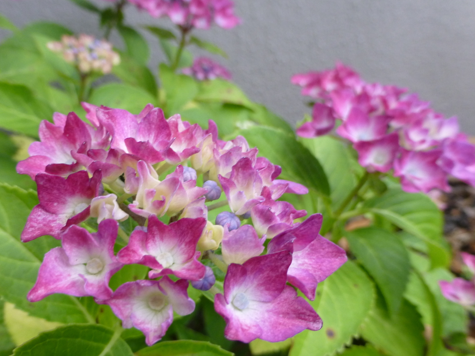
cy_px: 217
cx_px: 199
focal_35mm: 31
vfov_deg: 45.1
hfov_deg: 58.1
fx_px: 425
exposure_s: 1/60
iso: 200
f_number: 3.3
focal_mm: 4.3
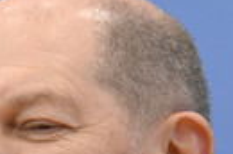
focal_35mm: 487
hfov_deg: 4.2
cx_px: 87
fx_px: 3144
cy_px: 235
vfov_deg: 2.8
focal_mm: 140
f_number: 5
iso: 3200
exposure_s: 1/1000
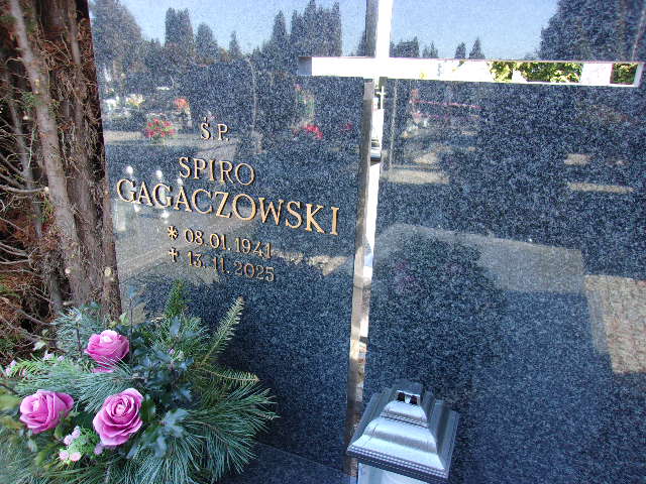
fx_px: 504
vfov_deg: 51.4
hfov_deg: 65.3
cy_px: 242
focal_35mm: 27
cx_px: 323
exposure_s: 1/56
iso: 80
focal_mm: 4.9
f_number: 3
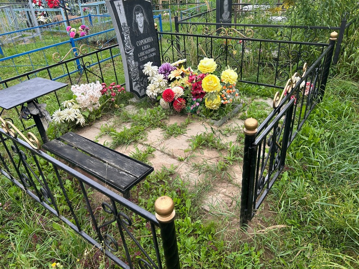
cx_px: 180
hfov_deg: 67.3
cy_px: 134
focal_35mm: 26
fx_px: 270
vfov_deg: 53.1
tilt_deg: -32.4
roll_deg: +5.7
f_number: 1.5
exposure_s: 1/700
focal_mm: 5.7
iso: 50
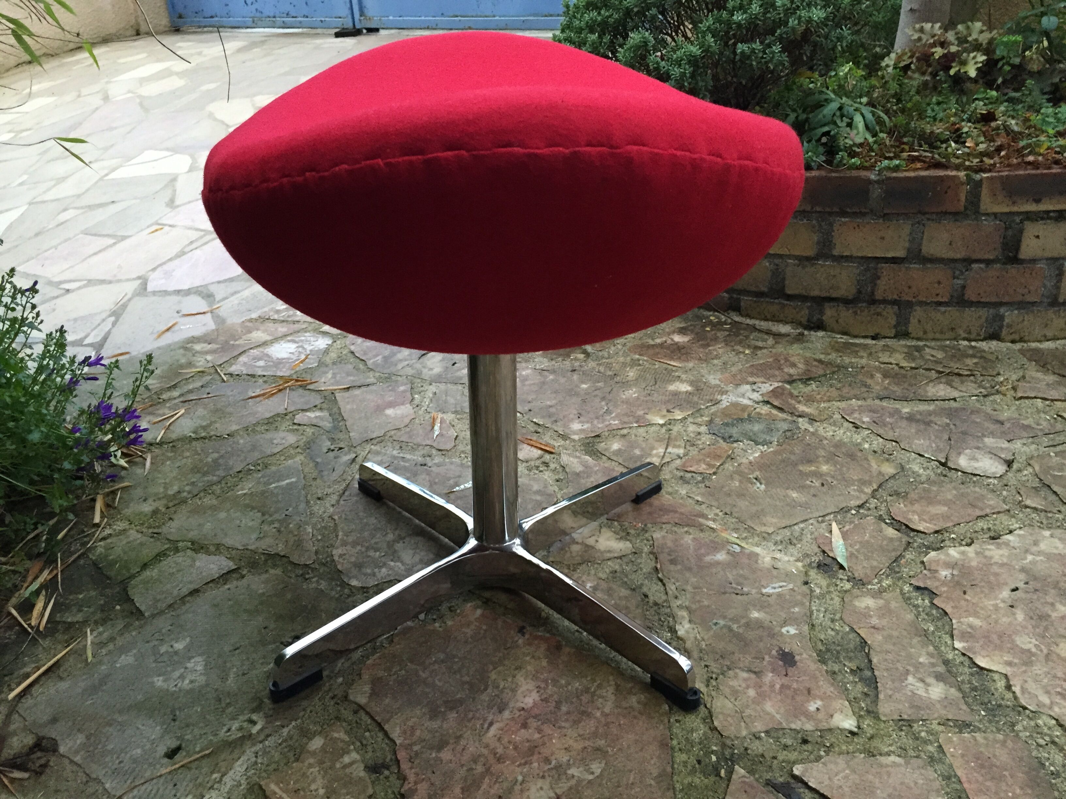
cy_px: 400
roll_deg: +3.1
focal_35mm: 29
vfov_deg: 48.2
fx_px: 893
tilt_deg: -25.3
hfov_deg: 61.7
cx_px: 533
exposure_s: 1/30
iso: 160
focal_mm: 4.15
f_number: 2.2
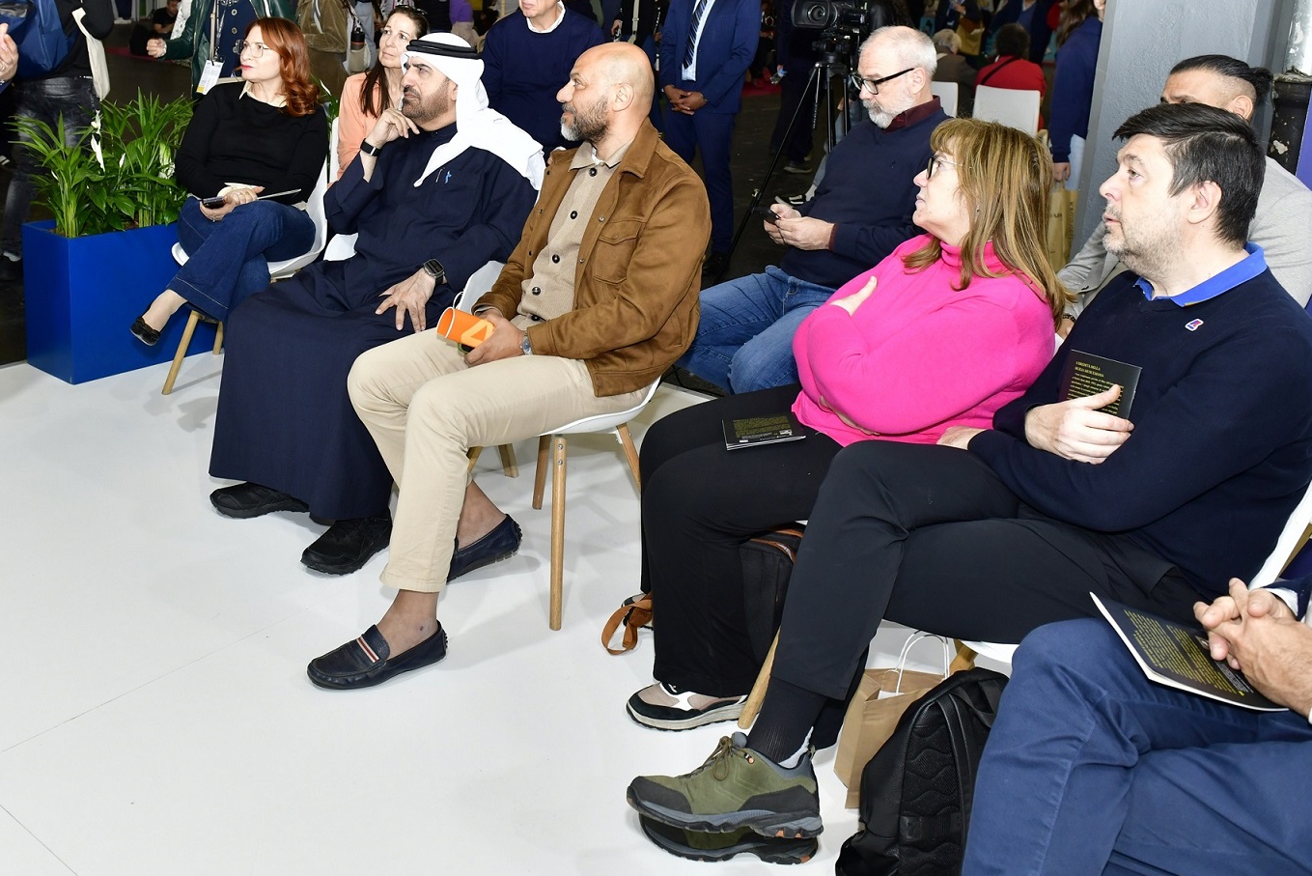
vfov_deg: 37.2
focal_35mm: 35
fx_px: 1276
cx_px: 504
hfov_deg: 53.9
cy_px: 253
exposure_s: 1/160
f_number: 5
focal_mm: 24
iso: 400
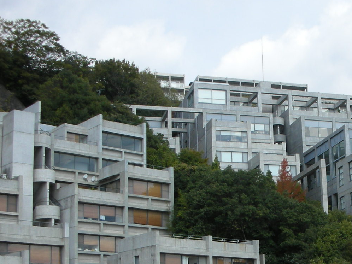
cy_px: 224
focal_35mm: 72
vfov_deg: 20.1
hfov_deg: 26.6
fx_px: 732
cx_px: 276
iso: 50
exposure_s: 1/81.5
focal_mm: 5.8
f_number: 8.5
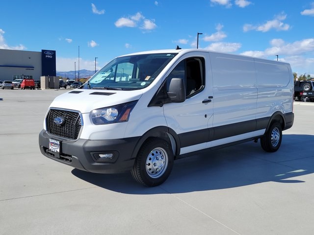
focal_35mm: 26
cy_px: 118
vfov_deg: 53.1
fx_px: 236
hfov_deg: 67.3
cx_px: 157
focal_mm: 5.4
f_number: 1.8
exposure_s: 1/2621
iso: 40
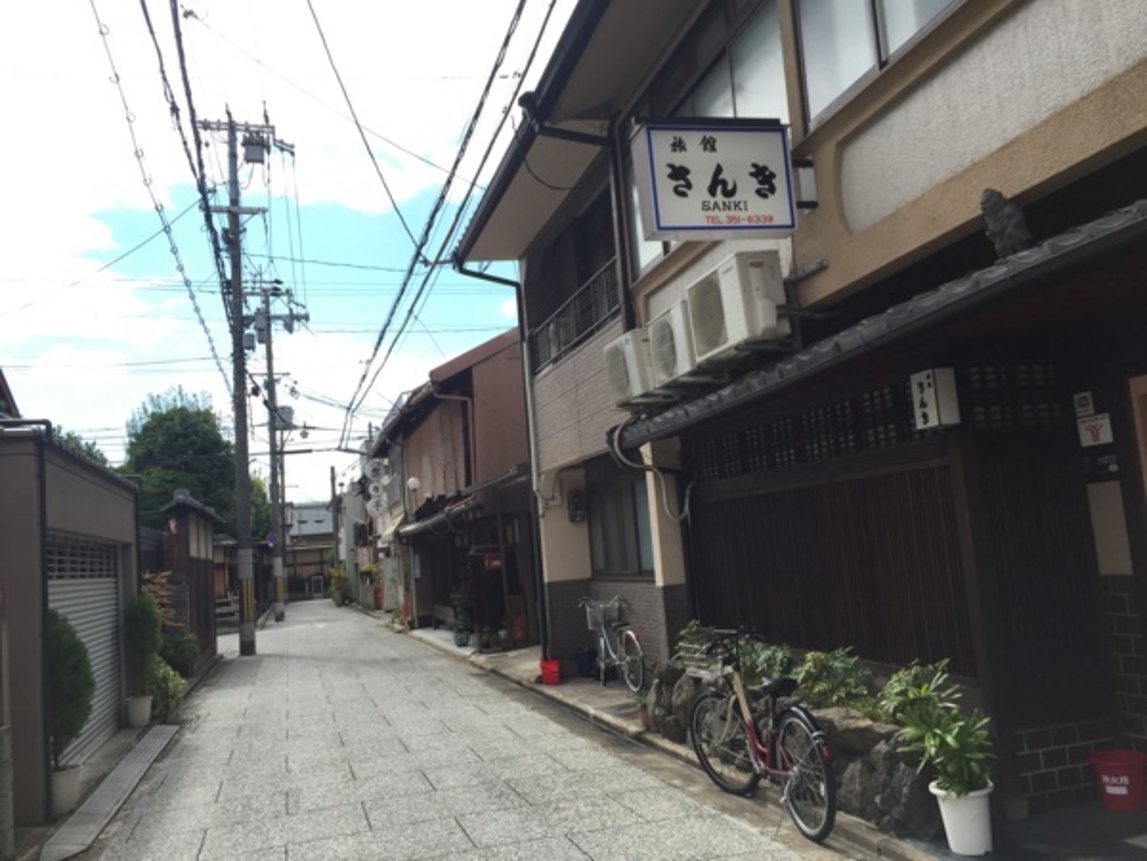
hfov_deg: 61.7
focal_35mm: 29
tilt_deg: +5.8
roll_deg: +4.0
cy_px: 430
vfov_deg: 48.2
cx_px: 574
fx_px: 961
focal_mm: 4.15
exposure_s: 1/964
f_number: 2.2
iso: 32
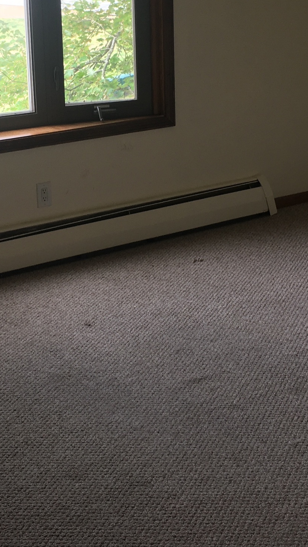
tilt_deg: -12.0
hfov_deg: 18.2
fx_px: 959
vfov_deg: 31.6
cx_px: 110
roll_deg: +1.7
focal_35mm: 66
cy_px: 180
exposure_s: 1/40
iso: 25
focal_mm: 4.15
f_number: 2.2
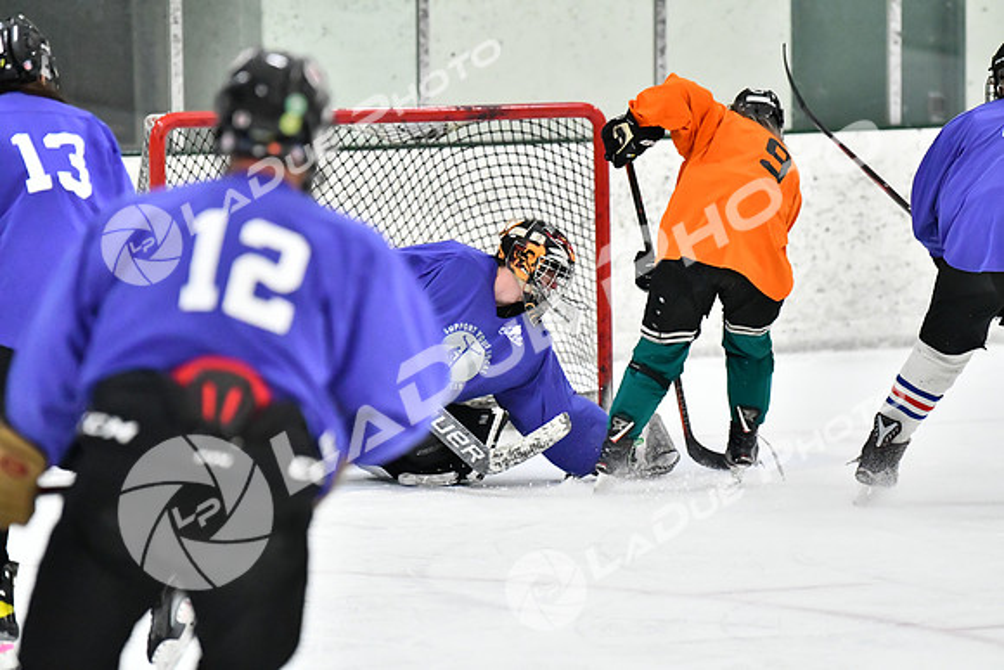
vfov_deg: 7.0
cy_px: 335
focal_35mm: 195
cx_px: 502
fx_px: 5439
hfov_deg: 10.5
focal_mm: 130
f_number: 2.8
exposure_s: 1/1600
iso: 6400
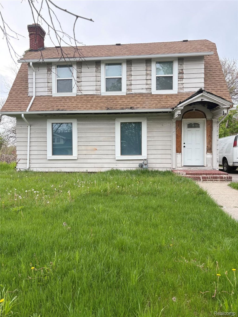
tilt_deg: -0.1
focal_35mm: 26
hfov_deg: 53.1
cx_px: 119
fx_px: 238
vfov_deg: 67.3
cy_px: 158
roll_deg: +0.1
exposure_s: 1/201
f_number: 1.6
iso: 125
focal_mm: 5.96
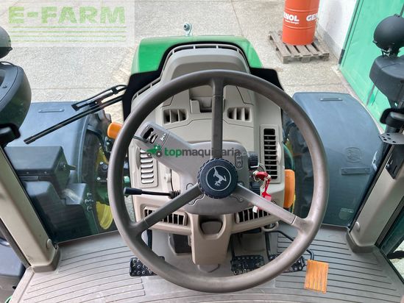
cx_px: 202
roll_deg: -0.1
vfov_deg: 49.8
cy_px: 152
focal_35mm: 28
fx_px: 327
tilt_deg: -38.6
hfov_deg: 63.4
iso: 20
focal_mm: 3.99
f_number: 1.8
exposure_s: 1/228
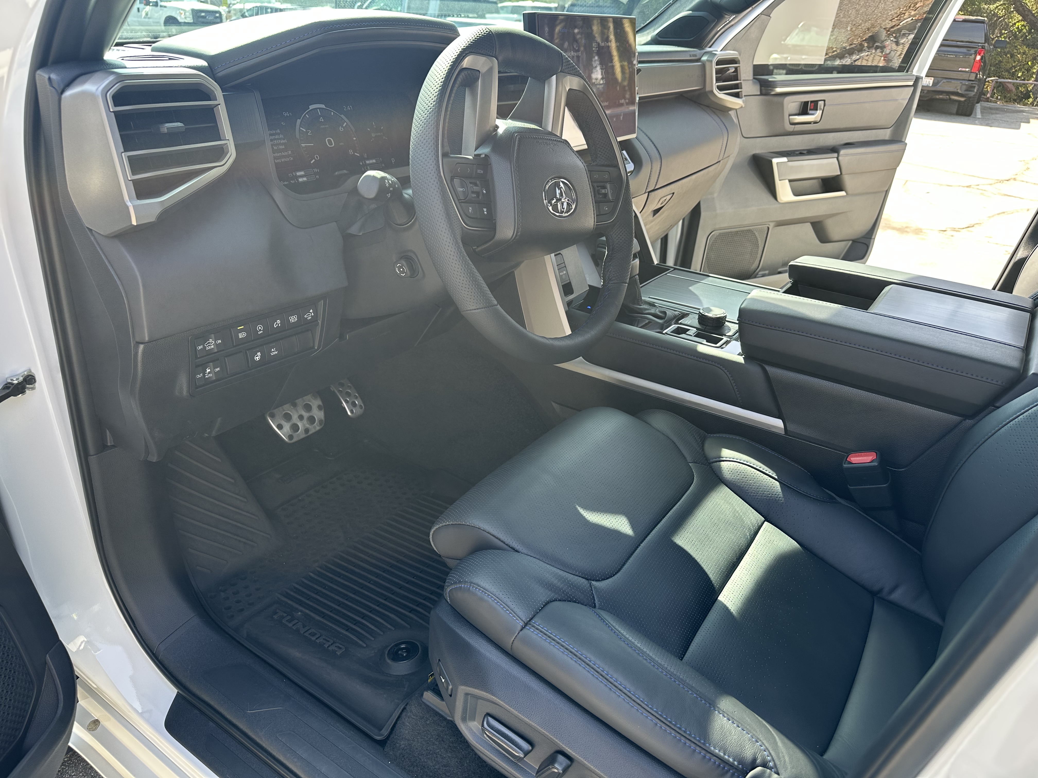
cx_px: 519
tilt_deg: -26.1
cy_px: 389
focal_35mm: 24
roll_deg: -4.0
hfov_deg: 71.6
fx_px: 720
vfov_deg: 56.8
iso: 64
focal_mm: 6.86
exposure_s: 1/177
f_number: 1.78
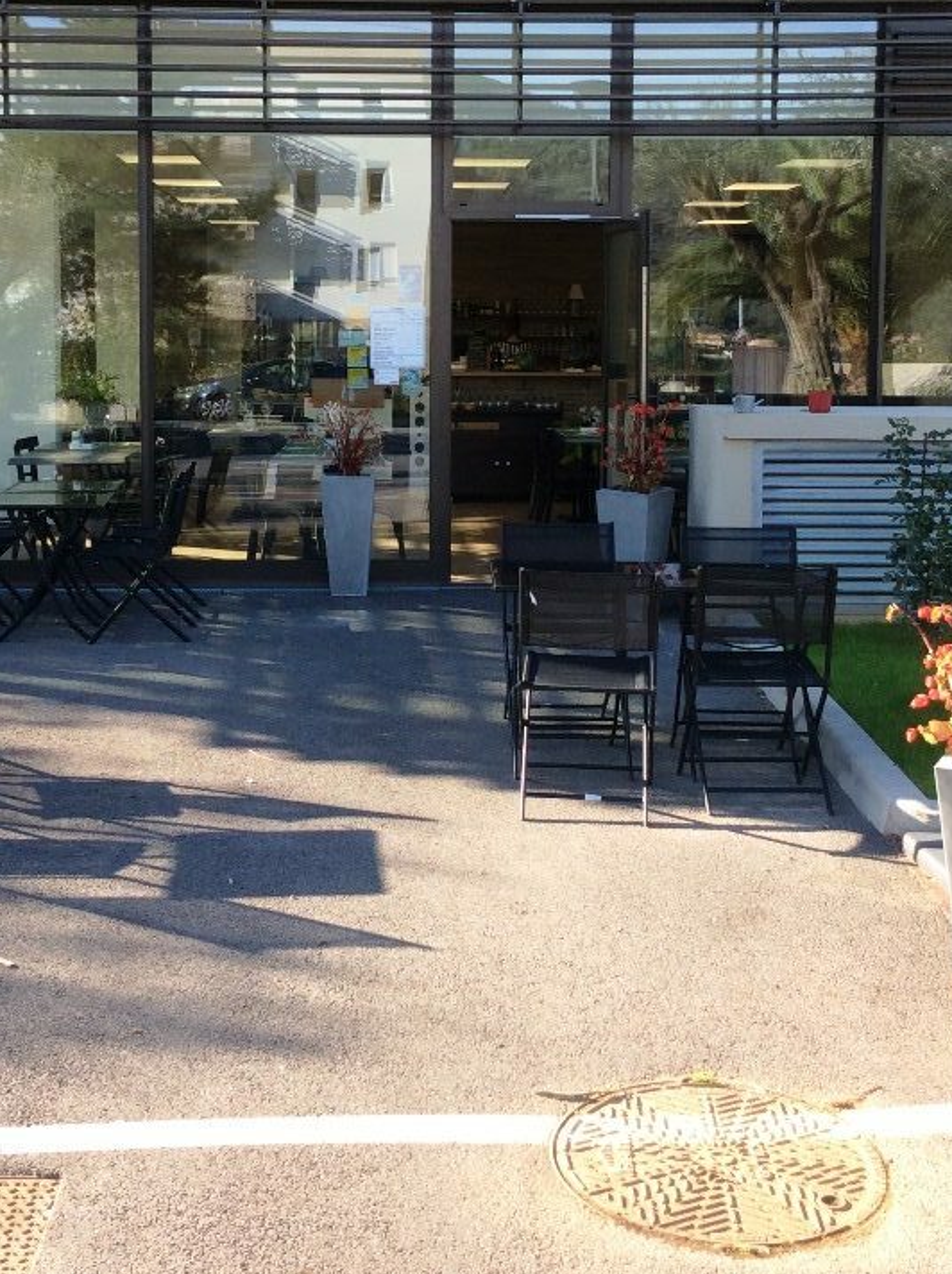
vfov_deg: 40.8
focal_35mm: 46
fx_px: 1691
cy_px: 428
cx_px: 425
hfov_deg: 31.4
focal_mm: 3.3
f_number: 2.4
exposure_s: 1/280
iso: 32
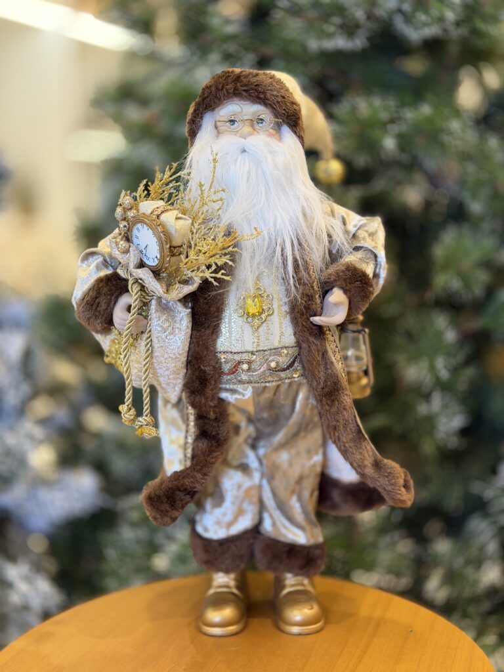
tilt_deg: -8.2
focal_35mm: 48
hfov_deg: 30.3
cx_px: 252
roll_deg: +0.3
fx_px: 932
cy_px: 336
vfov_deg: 39.7
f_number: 1.78
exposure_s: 1/60
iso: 125
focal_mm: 6.76
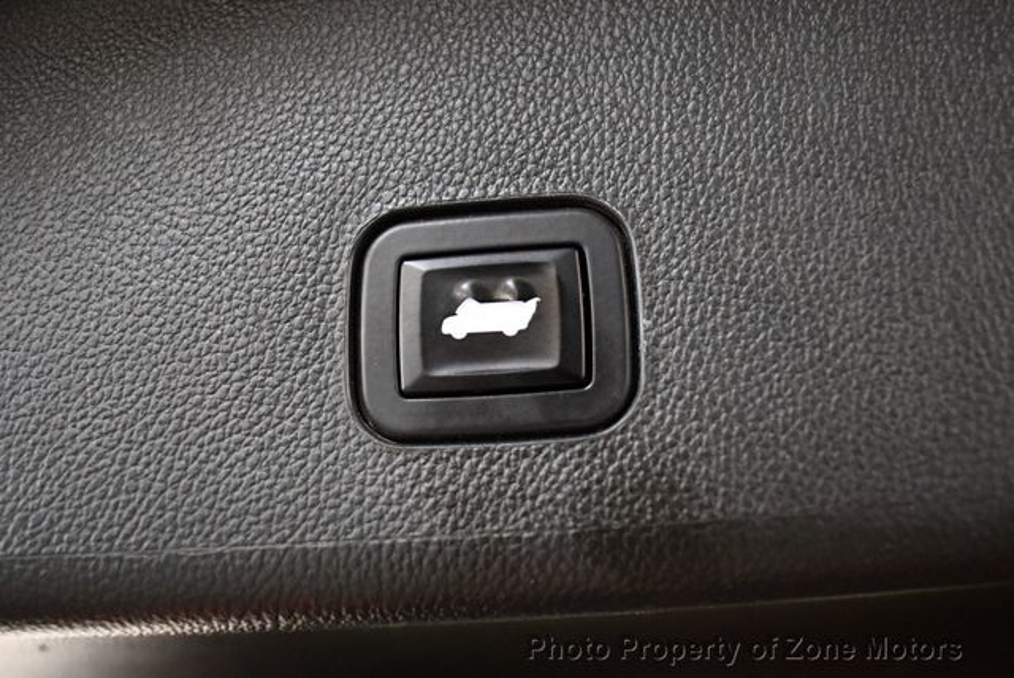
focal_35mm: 36
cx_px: 507
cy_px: 339
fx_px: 1015
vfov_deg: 36.9
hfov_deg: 53.1
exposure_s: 1/100
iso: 3200
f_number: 3.5
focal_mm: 18
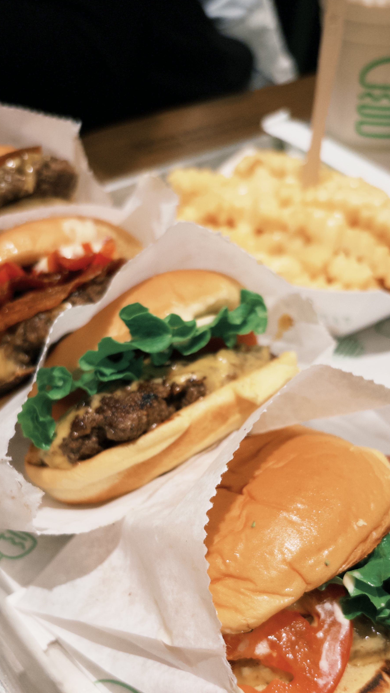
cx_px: 212
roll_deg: +2.4
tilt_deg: -42.0
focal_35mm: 36
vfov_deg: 54.7
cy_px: 428
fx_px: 662
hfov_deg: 32.8
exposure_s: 1/120
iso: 50
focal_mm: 5.96
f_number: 1.6
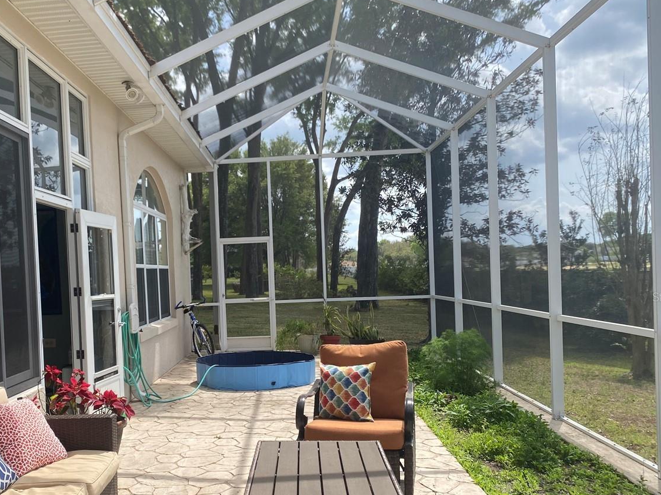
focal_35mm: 37
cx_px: 238
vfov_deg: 38.5
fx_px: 707
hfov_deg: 49.5
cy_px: 297
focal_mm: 4.25
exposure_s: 1/1754
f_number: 1.8
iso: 32
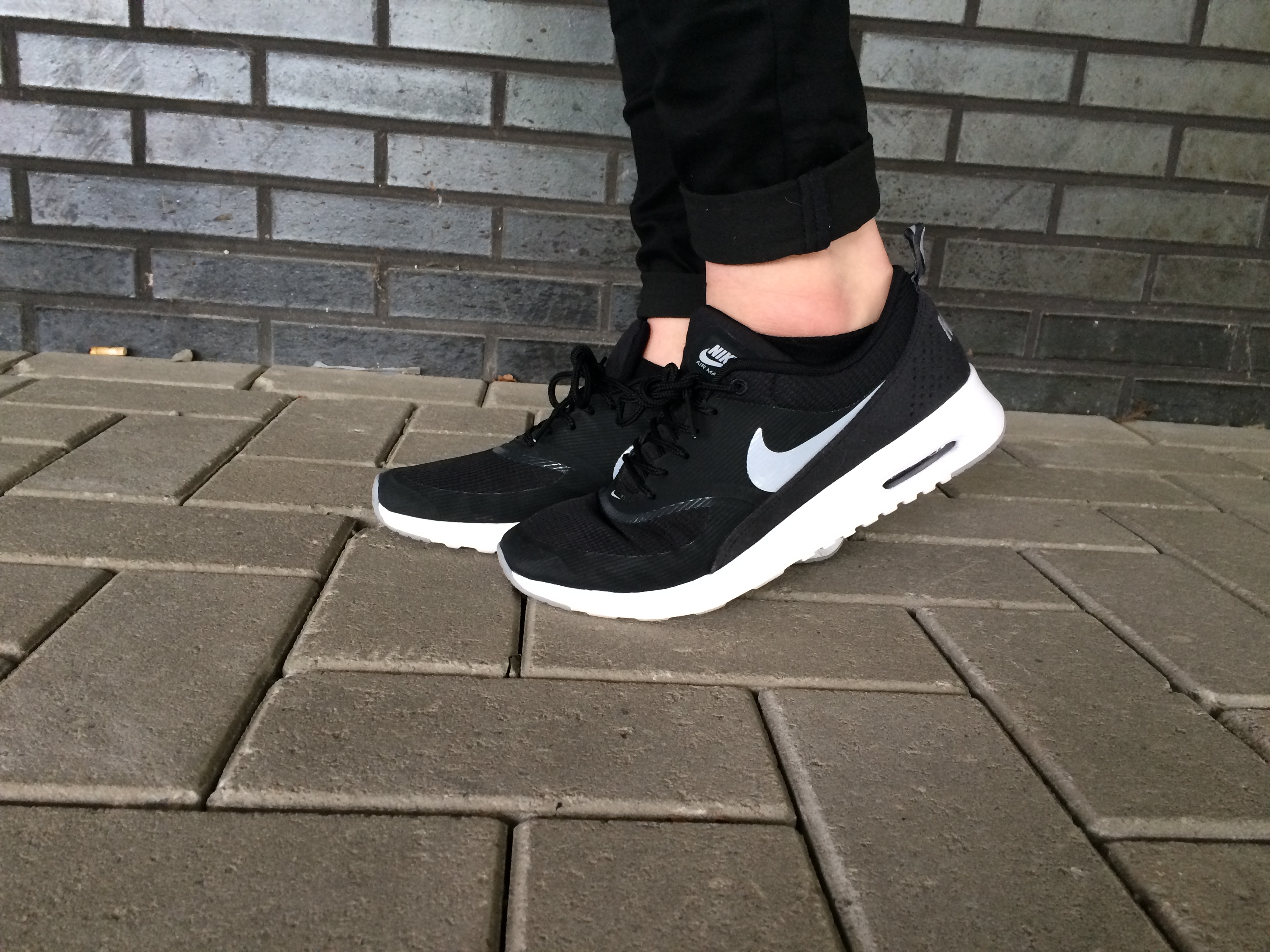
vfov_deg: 48.2
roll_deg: -4.0
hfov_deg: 61.7
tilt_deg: -17.7
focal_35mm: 29
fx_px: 1064
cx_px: 635
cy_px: 476
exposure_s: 1/30
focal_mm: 4.15
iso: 160
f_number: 2.2
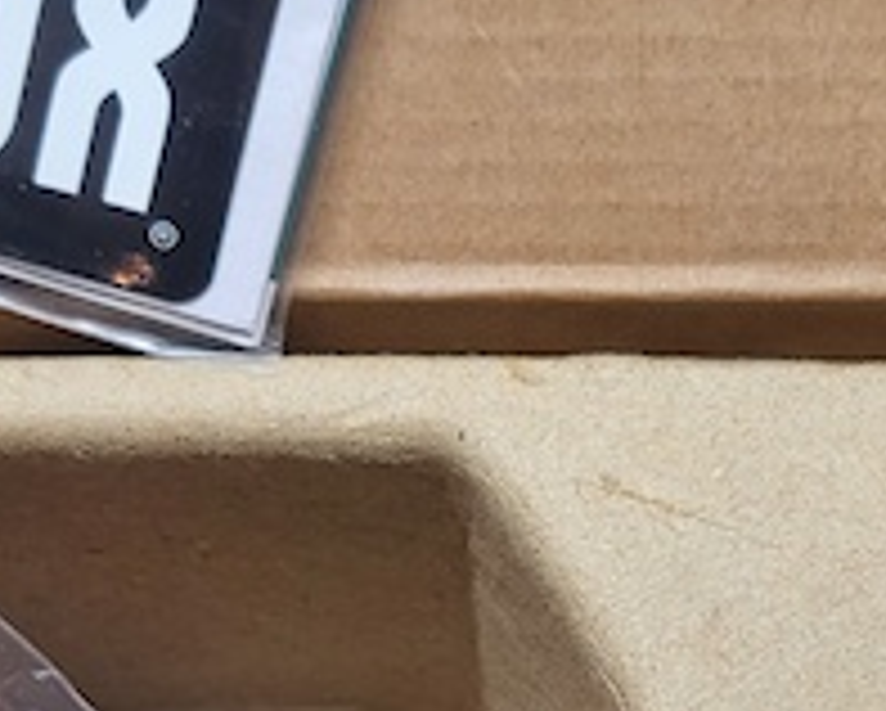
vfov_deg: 14.6
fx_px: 2704
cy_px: 788
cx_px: 589
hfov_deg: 18.6
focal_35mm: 103
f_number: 1.8
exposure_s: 1/120
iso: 80
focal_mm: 4.25
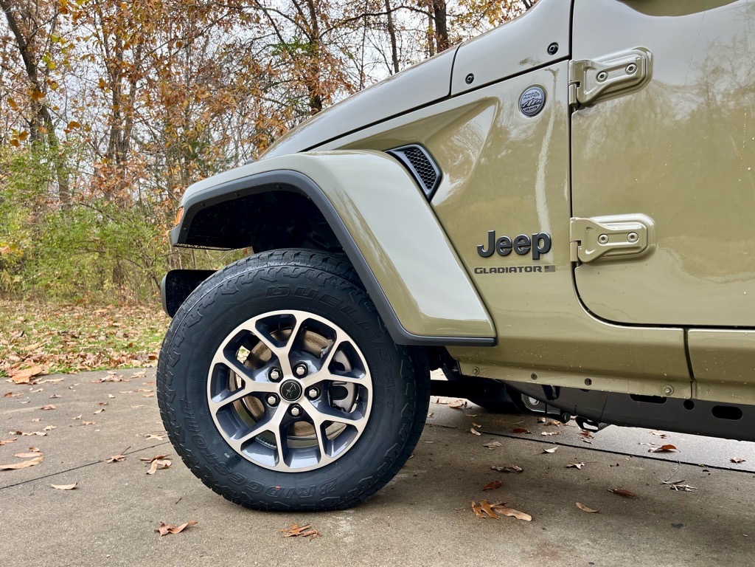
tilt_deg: -0.6
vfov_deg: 53.1
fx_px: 567
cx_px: 378
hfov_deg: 67.3
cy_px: 284
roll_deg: +0.3
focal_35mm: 26
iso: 50
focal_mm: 5.1
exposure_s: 1/440
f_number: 1.6
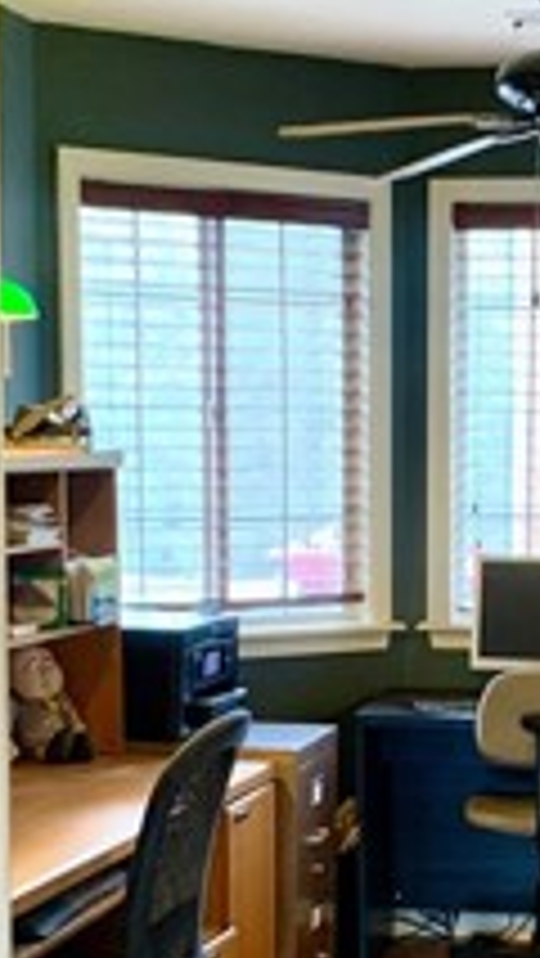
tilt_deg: -7.6
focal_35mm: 85
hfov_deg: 14.1
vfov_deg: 24.8
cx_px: 450
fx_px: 2161
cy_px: 688
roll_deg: -0.2
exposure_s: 1/60
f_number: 1.8
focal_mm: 4.25
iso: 320
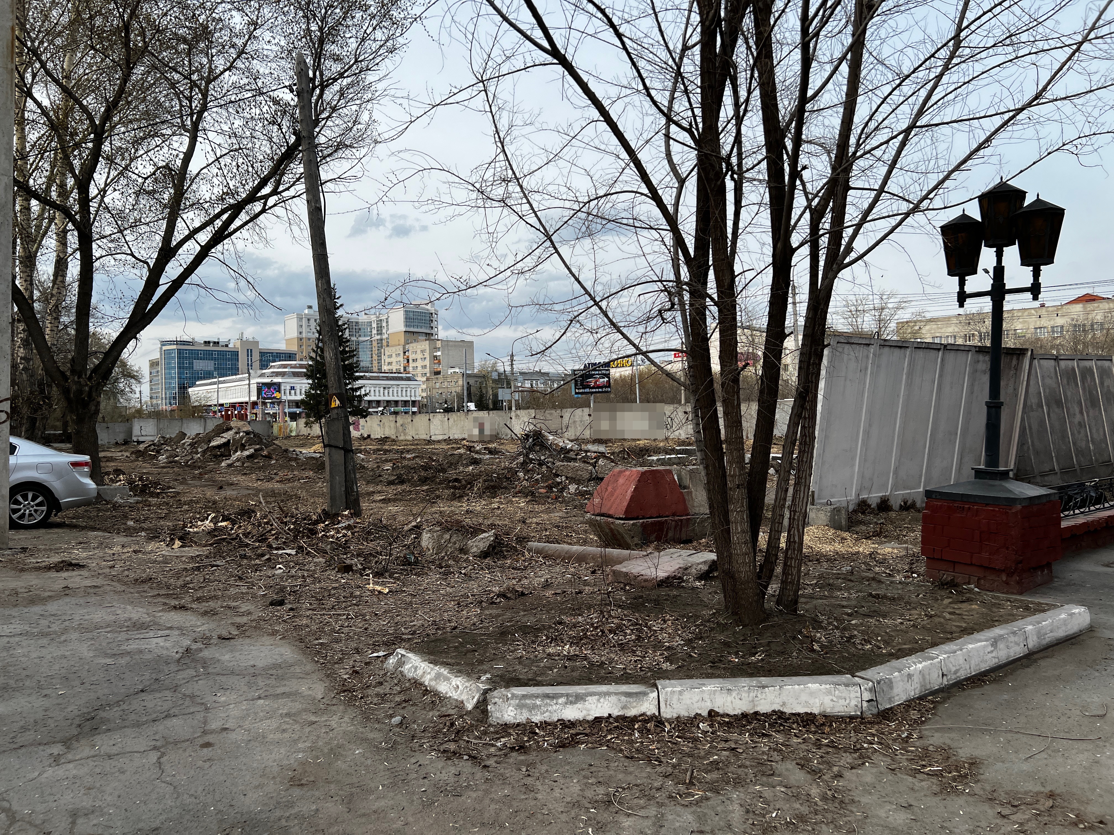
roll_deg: +1.6
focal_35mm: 26
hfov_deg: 67.3
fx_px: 837
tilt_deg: +0.1
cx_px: 557
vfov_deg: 53.1
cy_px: 418
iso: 50
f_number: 1.5
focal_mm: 5.7
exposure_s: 1/2123
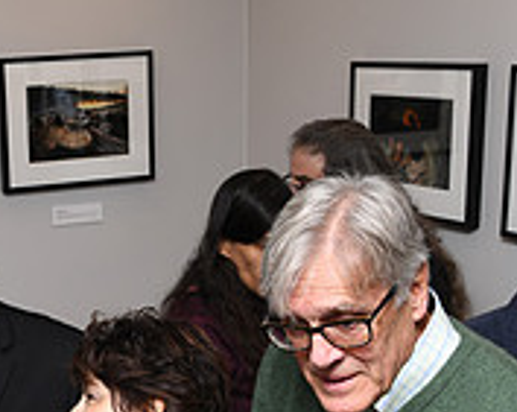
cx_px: 32
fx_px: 1130
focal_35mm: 74
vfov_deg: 20.1
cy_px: 399
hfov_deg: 24.8
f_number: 7.1
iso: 400
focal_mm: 24
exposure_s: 1/160
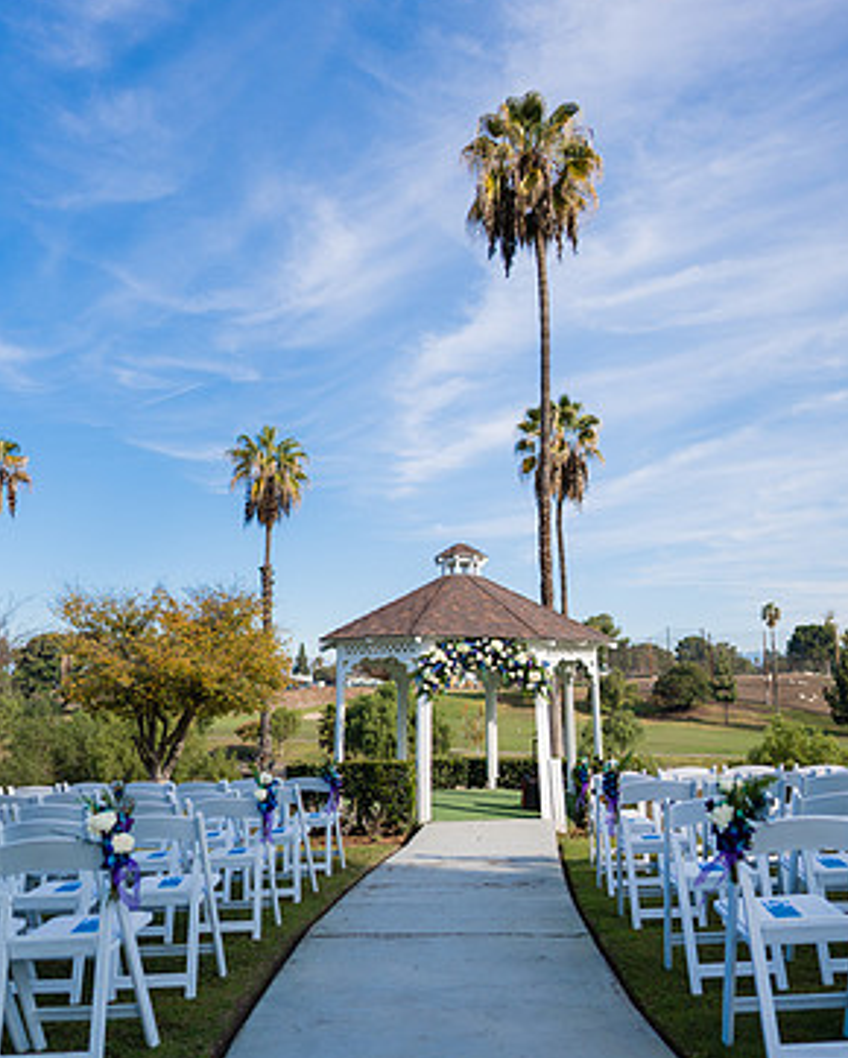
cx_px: 436
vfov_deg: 62.1
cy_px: 567
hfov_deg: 51.6
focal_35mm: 28
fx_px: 878
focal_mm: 24
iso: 100
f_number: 1.4
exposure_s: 1/8000
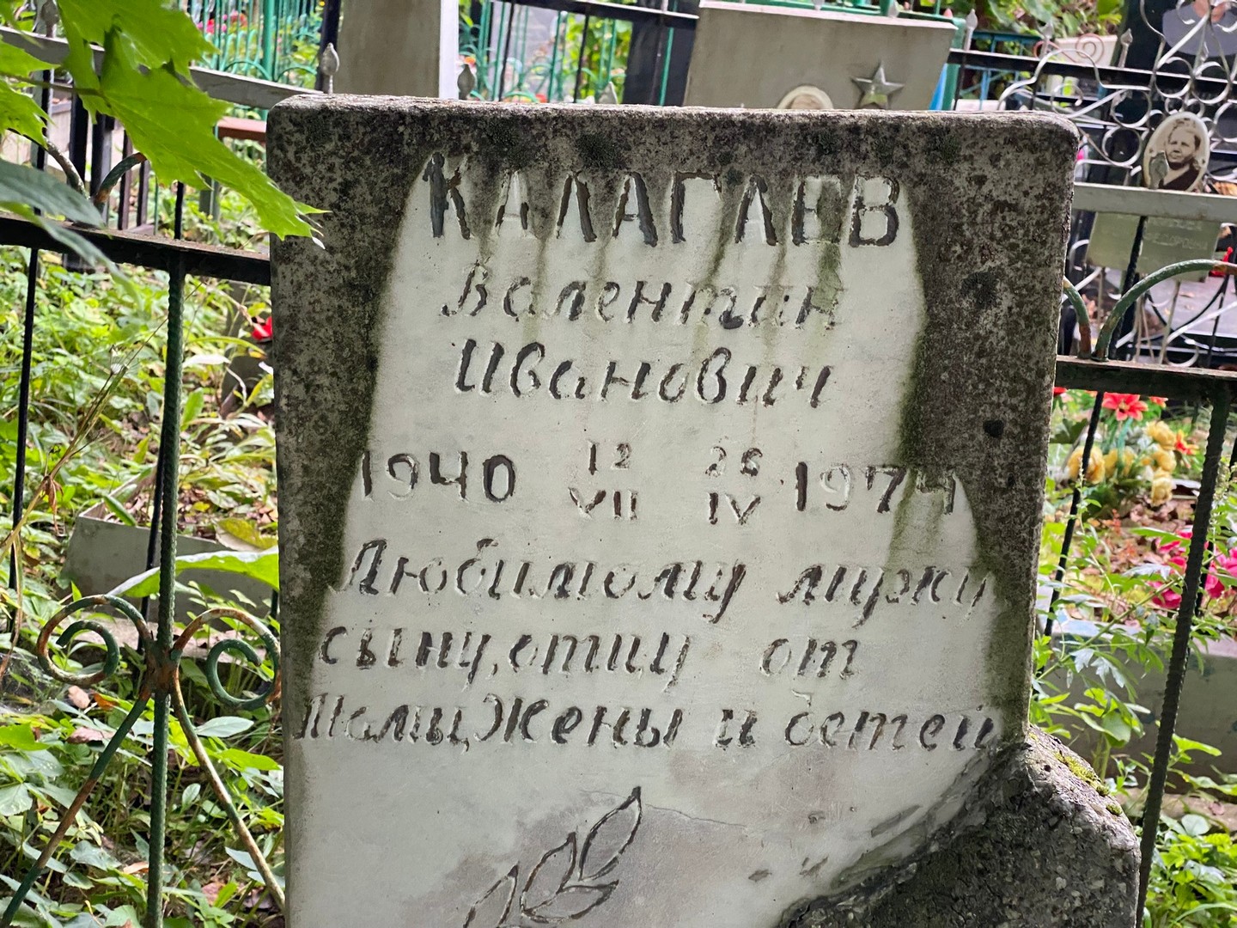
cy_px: 464
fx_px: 1858
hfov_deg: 36.8
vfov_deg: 28.0
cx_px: 618
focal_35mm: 52
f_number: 2
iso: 160
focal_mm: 6
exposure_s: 1/108
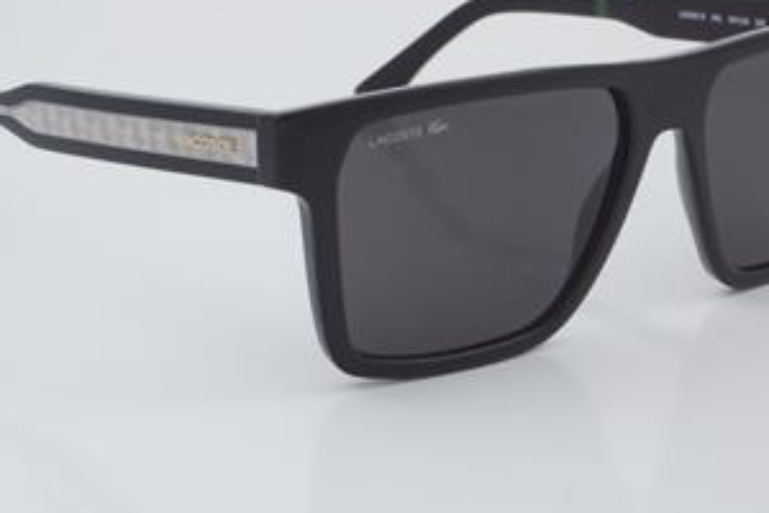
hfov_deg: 20.4
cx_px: 408
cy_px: 190
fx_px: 2136
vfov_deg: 13.7
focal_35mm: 100
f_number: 32
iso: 100
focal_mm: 50
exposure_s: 1/3
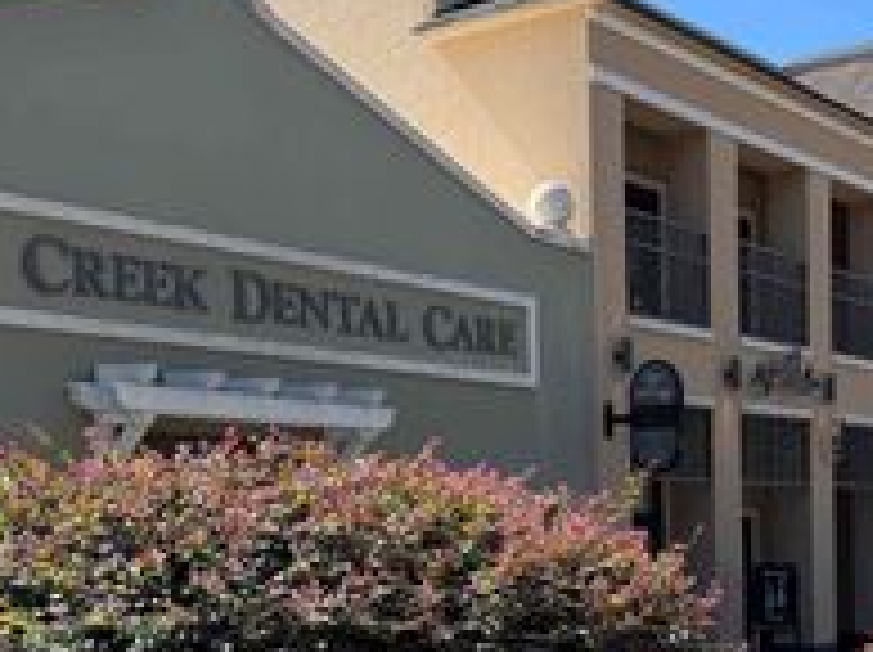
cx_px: 684
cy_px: 573
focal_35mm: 62
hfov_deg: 30.6
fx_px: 1562
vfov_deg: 23.1
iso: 80
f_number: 1.78
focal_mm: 6.76
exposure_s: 1/2110
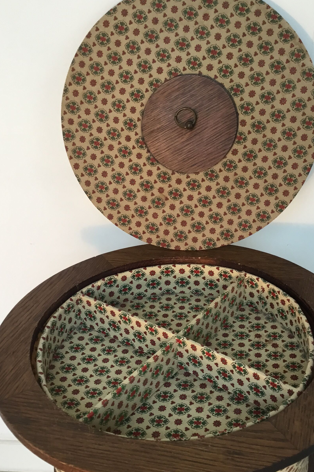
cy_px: 265
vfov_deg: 44.4
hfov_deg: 30.5
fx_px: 576
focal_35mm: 44
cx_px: 173
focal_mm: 3.3
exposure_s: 1/33
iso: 64
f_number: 2.4
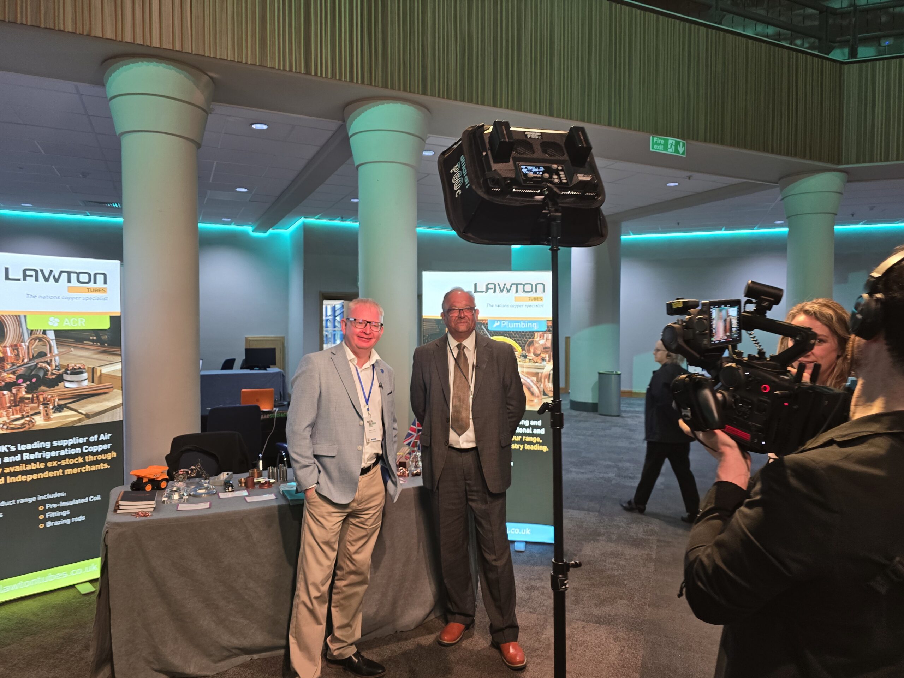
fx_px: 601
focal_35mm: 23
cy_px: 339
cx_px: 452
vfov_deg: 58.9
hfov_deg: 73.9
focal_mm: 6.3
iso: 125
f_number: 1.7
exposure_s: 1/53
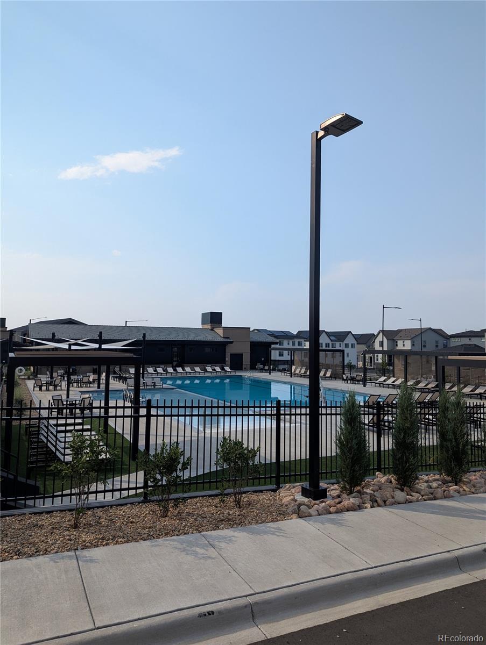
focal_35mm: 24
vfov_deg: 71.5
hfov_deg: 56.9
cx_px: 243
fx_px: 448
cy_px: 322
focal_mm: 6.81
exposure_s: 1/2137
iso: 56
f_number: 1.85
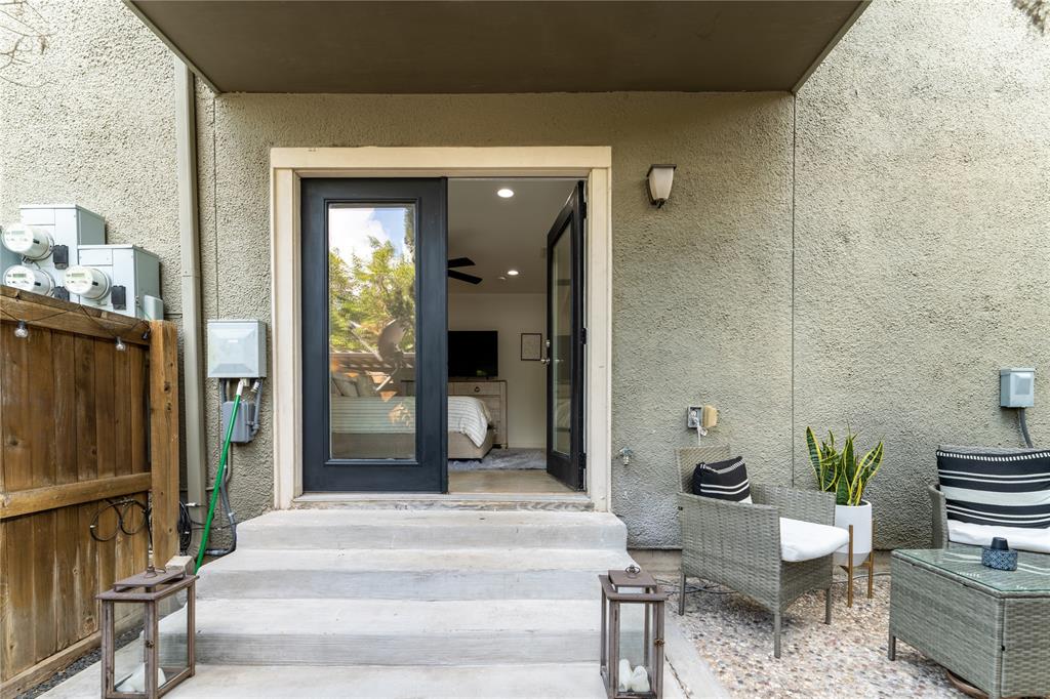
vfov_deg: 81.2
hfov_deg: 104.3
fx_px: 408
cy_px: 350
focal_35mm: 14
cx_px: 525
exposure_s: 1/400
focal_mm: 14
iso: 100
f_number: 7.1
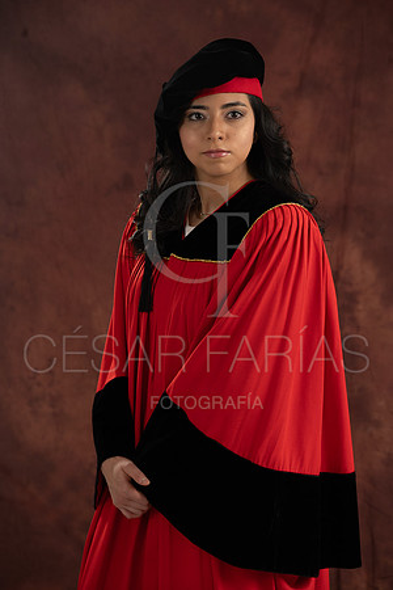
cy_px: 295
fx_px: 1539
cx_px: 196
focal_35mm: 94
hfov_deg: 14.6
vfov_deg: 21.7
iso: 160
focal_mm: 94
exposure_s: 1/60
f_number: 6.3
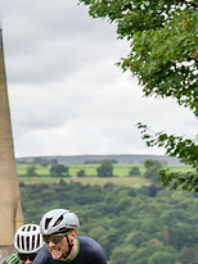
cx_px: 100
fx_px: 1842
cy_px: 169
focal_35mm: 241
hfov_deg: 6.2
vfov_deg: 8.2
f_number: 3.5
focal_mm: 70
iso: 400
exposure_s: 1/800
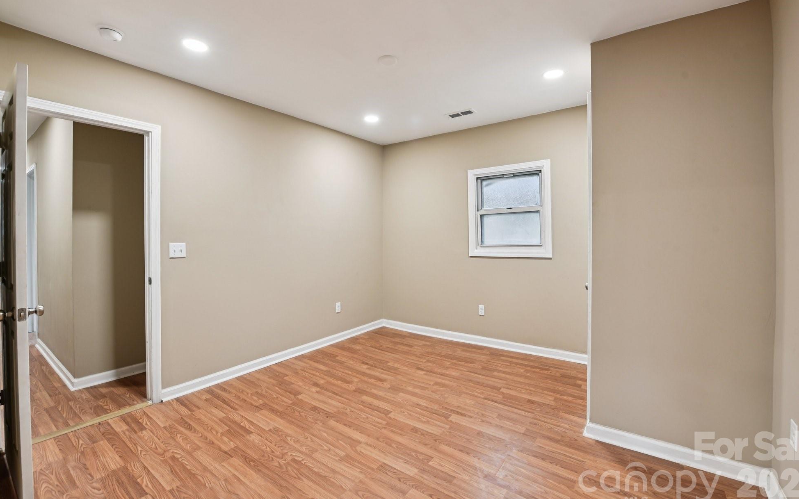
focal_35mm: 15
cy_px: 232
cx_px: 405
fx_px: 327
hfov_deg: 101.5
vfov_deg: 74.7
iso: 200
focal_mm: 14
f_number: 8
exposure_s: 1/8
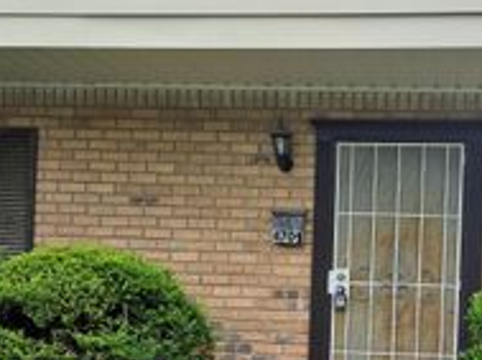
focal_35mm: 61
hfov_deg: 31.3
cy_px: 303
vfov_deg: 23.5
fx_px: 848
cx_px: 344
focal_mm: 5.4
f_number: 1.8
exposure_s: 1/716
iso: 25
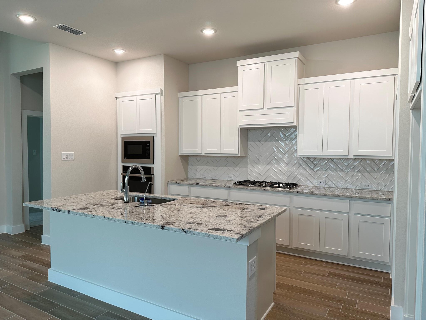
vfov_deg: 56.8
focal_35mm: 24
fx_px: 295
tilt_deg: -2.9
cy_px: 160
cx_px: 213
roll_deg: -0.3
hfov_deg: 71.6
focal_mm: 6.86
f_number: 1.78
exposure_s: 1/120
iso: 125
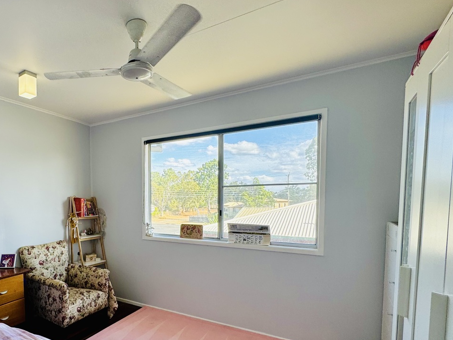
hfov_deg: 72.6
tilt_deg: -1.1
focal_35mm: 22
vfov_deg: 60.2
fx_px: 288
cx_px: 129
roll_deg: +1.5
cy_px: 215
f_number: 2.2
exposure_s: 1/207
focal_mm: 2.22
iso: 40
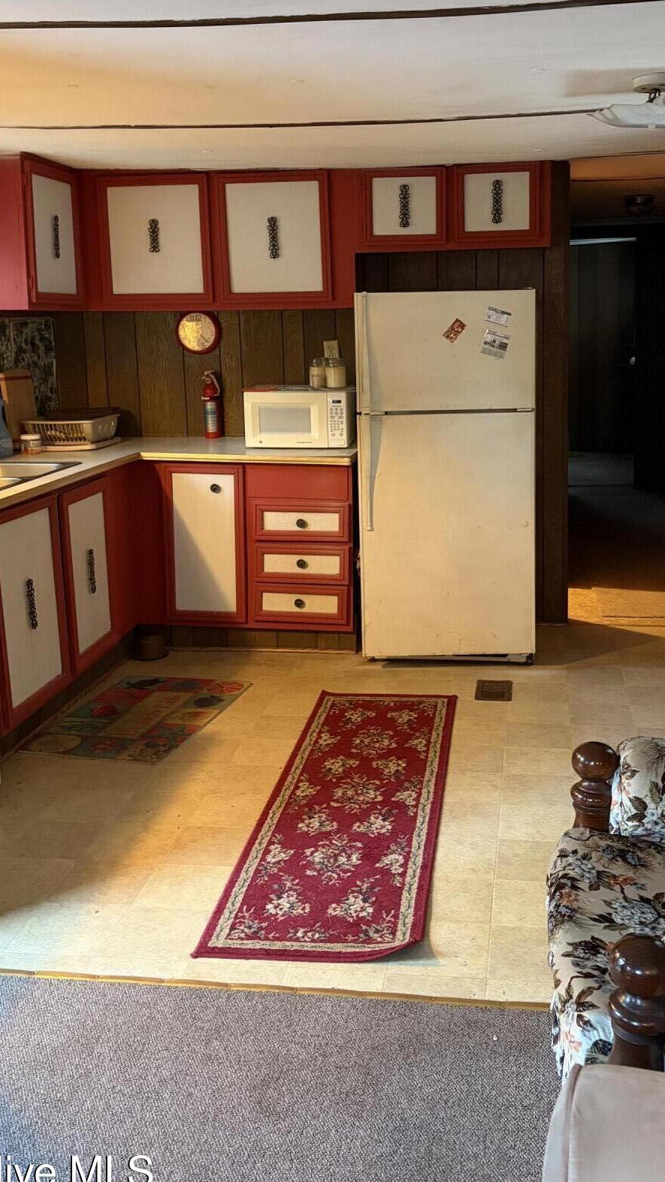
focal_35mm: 36
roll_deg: +0.9
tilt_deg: -8.9
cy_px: 490
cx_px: 397
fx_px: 1129
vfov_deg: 55.0
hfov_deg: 32.7
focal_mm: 5.96
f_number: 1.6
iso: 500
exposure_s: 1/30
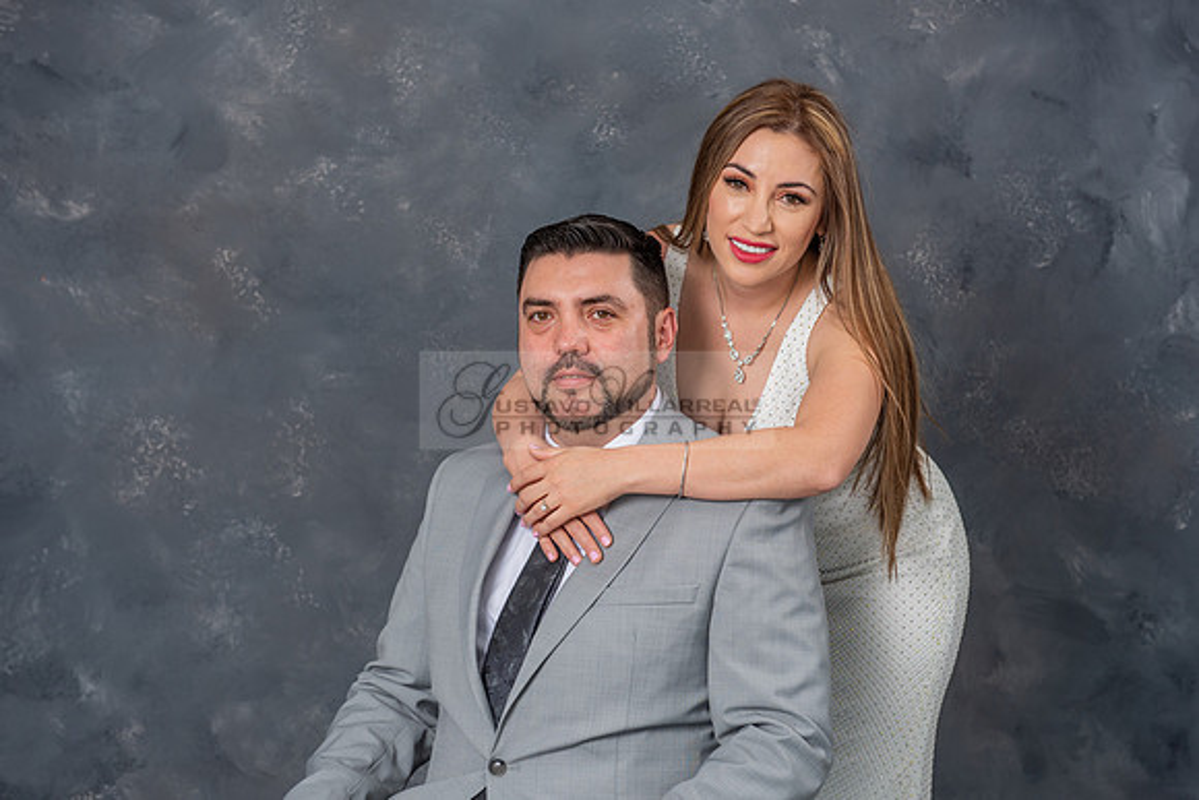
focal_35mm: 67
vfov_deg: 20.5
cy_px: 411
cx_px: 665
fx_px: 2217
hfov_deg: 30.2
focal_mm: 60
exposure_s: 1/160
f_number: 5.6
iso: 200
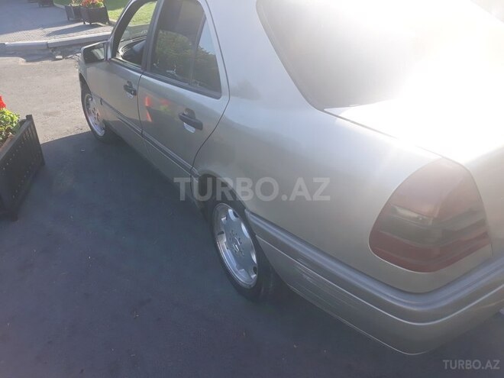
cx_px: 252
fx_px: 393
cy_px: 189
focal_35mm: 27
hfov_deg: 65.3
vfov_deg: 51.4
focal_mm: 3.71
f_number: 1.7
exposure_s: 1/400
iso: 40
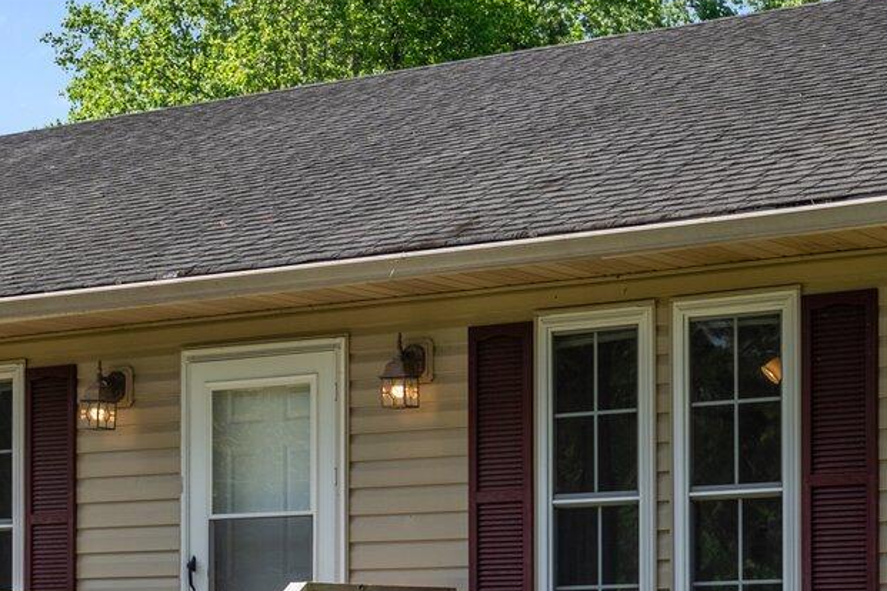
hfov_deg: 20.6
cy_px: 428
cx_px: 478
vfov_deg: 13.8
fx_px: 2439
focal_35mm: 99
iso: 64
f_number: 7.1
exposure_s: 1/160
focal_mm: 30
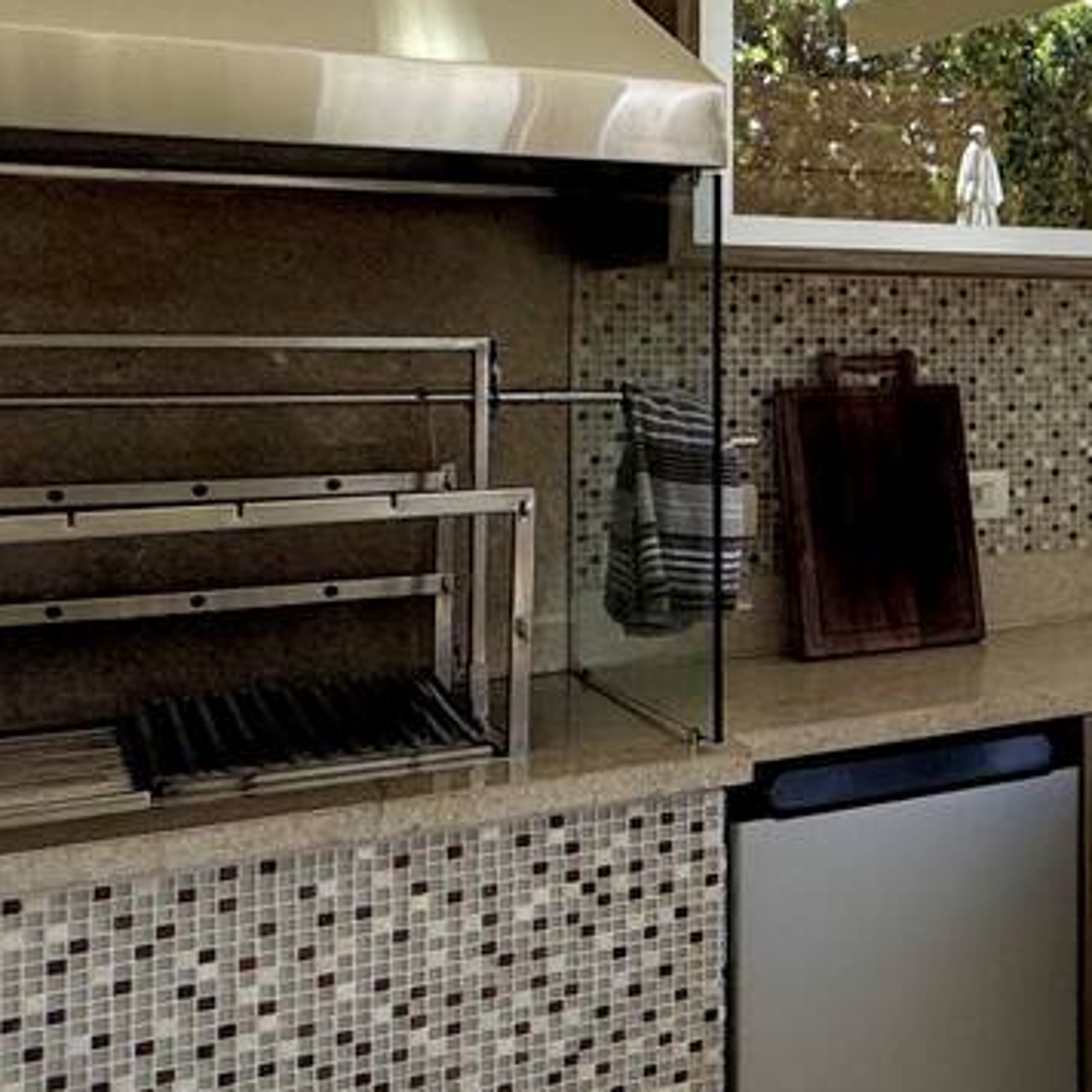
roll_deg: -1.2
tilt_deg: -1.3
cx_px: 1663
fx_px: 1785
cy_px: 340
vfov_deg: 33.6
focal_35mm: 50
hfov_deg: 25.2
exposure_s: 1/771
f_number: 2.2
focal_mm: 2.22
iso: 40
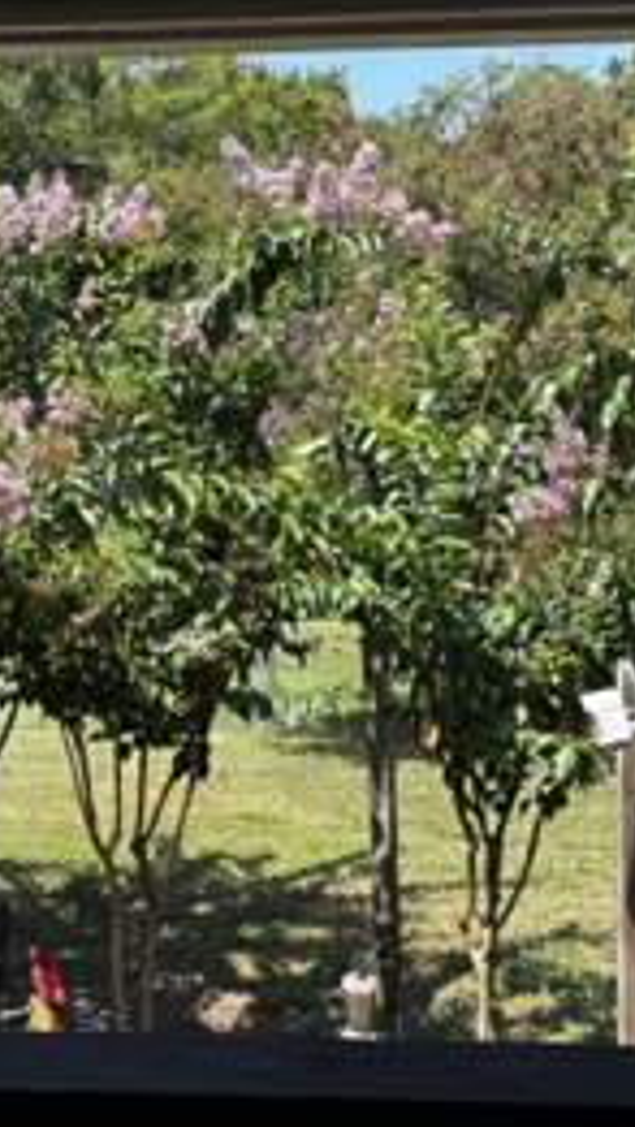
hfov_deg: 22.7
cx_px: 99
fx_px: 1555
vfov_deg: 39.5
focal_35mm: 52
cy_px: 391
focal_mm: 5.96
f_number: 1.6
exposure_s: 1/1092
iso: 50
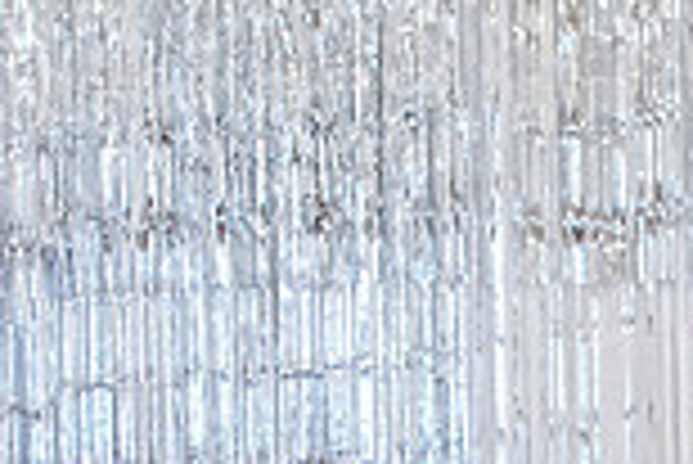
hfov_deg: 15.8
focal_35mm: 128
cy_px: 721
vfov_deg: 10.3
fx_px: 2466
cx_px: 622
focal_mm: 24
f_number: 2.8
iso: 6400
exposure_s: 1/80
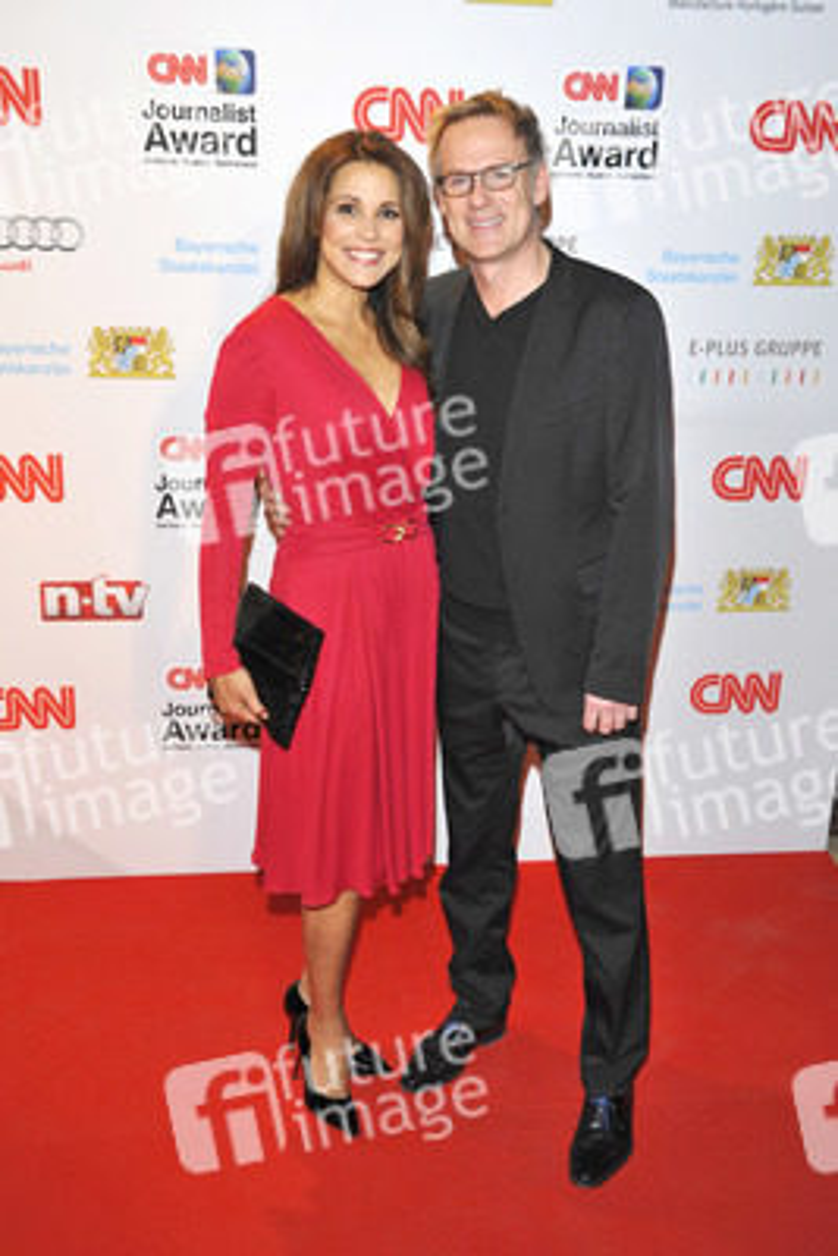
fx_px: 1395
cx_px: 419
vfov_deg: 48.4
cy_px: 628
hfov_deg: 33.4
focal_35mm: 40
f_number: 6.3
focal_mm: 40
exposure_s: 1/250
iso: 800
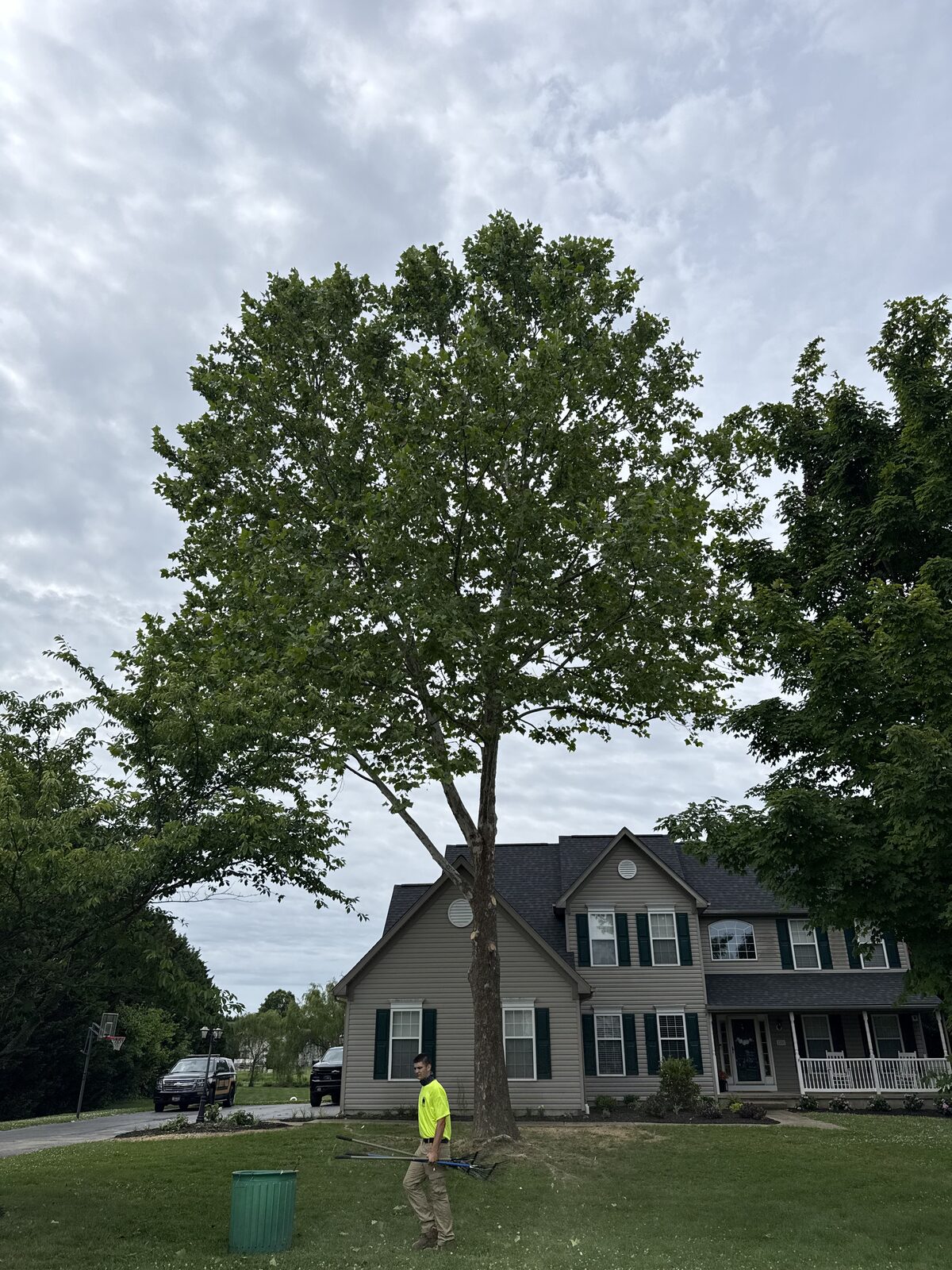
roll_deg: -0.9
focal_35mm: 24
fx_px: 880
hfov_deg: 56.8
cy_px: 635
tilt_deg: +26.2
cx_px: 476
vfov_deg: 71.6
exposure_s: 1/6711
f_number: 1.78
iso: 80
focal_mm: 6.76
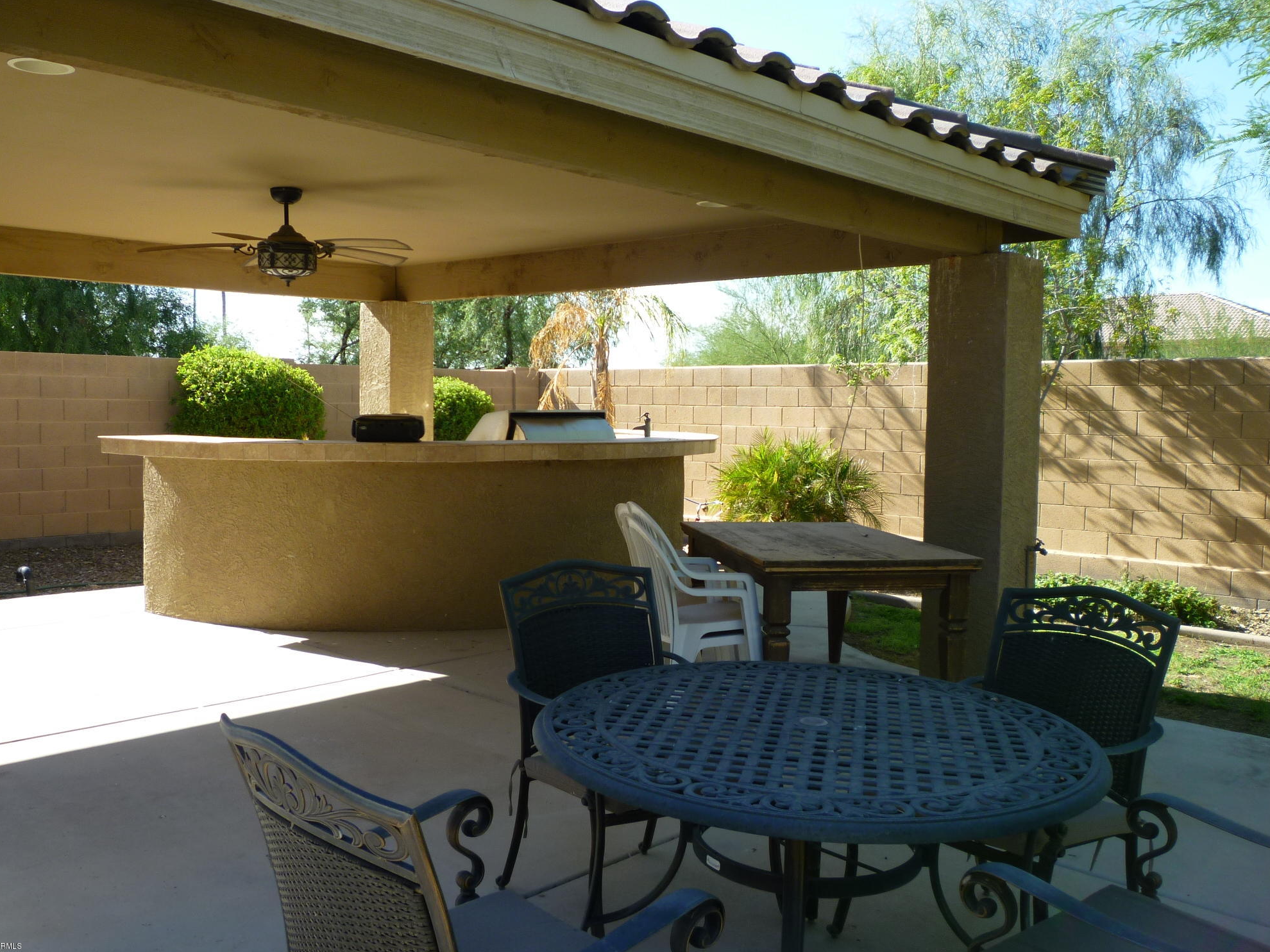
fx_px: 1101
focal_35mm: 30
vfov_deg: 46.8
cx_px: 628
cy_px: 486
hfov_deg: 60.0
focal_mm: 5.2
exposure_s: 1/250
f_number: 3.3
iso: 80
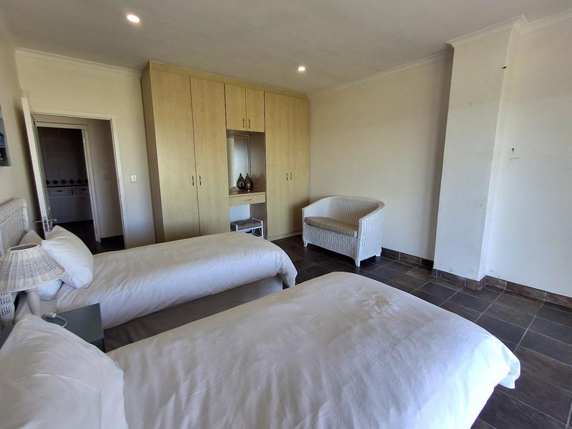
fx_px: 264
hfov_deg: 94.5
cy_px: 214
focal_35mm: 16
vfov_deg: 78.1
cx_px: 286
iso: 40
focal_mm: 1.64
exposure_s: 1/100
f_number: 2.2
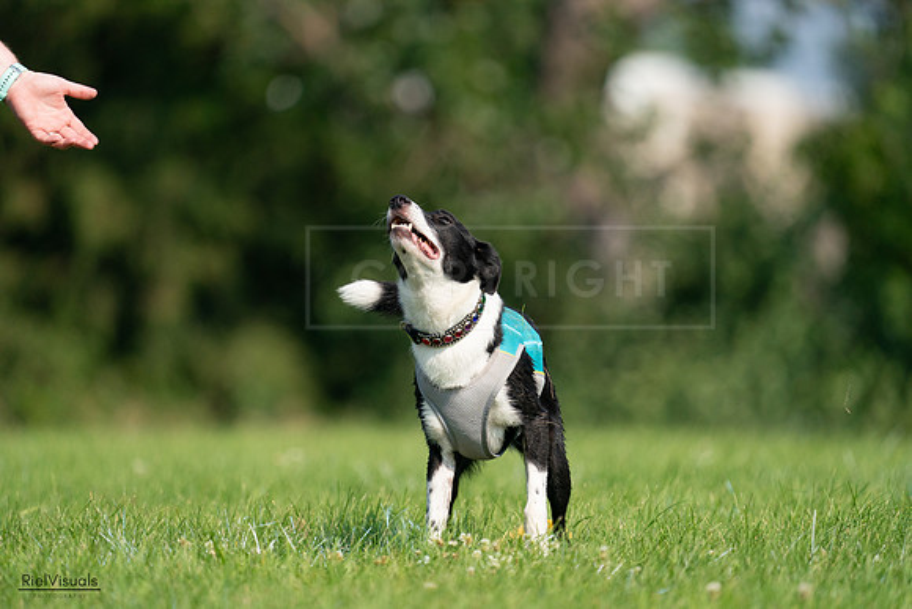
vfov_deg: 2.3
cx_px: 456
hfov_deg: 3.4
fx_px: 15203
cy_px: 304
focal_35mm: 600
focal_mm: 600
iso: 1250
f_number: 6.3
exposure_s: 1/4000
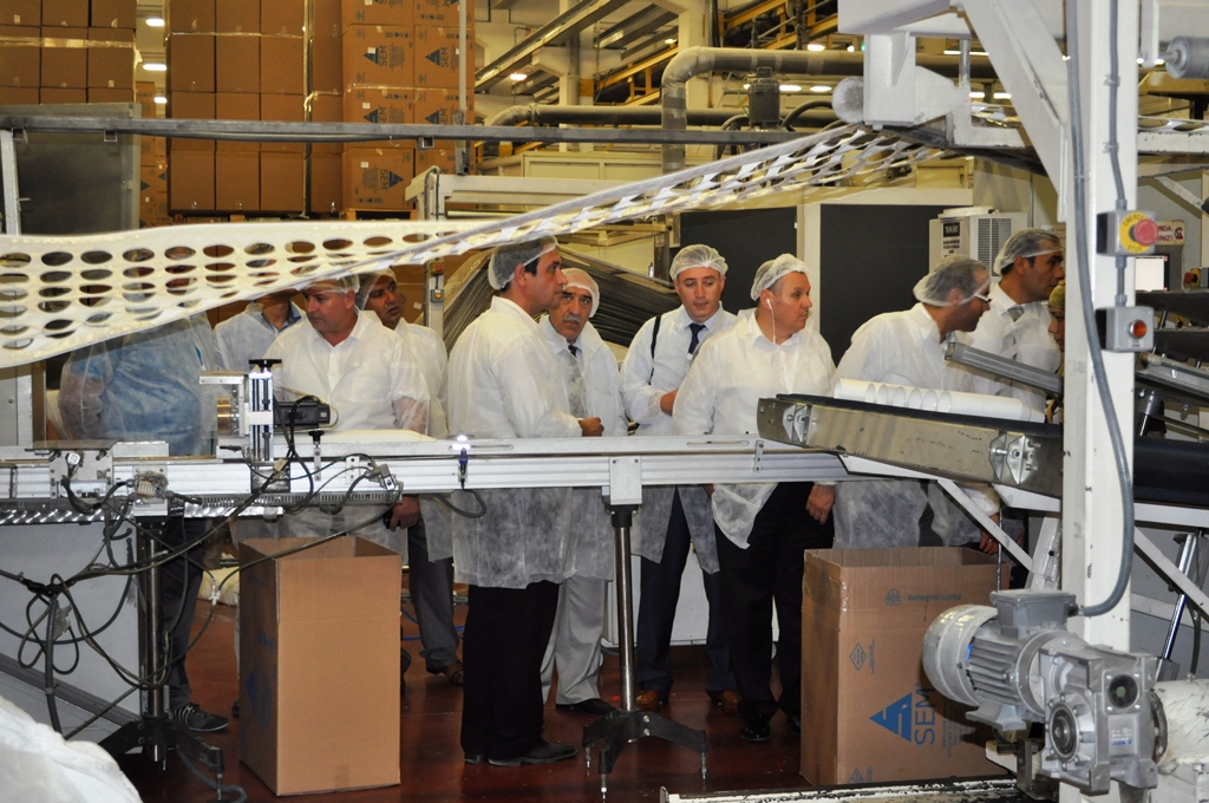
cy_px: 402
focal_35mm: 54
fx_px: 1811
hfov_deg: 36.9
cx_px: 604
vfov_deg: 25.0
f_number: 5
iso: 800
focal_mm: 36
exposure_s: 1/60
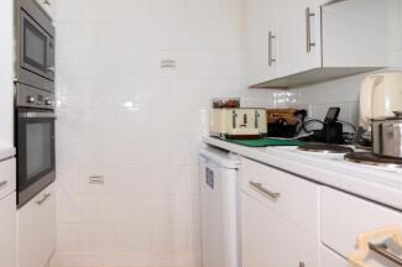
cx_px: 126
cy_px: 112
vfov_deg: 56.8
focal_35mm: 22
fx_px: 245
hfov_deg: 75.5
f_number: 14
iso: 640
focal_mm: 10
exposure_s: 1/250
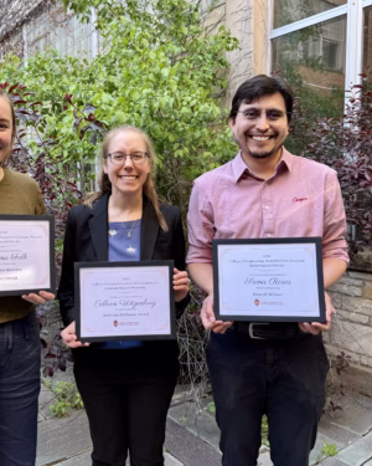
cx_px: 135
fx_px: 440
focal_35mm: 32
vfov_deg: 55.7
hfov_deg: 45.3
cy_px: 232
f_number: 1.78
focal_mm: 6.76
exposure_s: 1/157
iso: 80
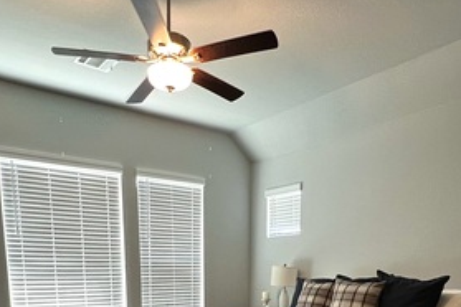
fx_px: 397
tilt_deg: -10.0
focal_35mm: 31
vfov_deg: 35.3
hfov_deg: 60.3
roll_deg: +0.2
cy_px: 350
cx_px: 226
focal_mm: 1.57
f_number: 1.8
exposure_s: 1/60
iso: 160
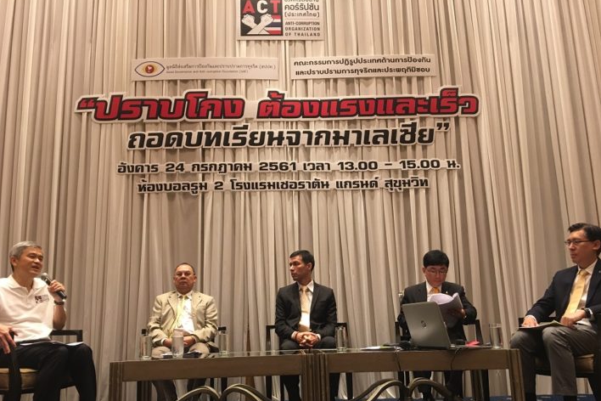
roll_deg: +1.7
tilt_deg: +11.0
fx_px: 517
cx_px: 295
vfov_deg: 42.2
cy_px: 228
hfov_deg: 60.3
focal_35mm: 31
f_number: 2.2
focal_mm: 4.15
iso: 64
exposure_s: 1/17
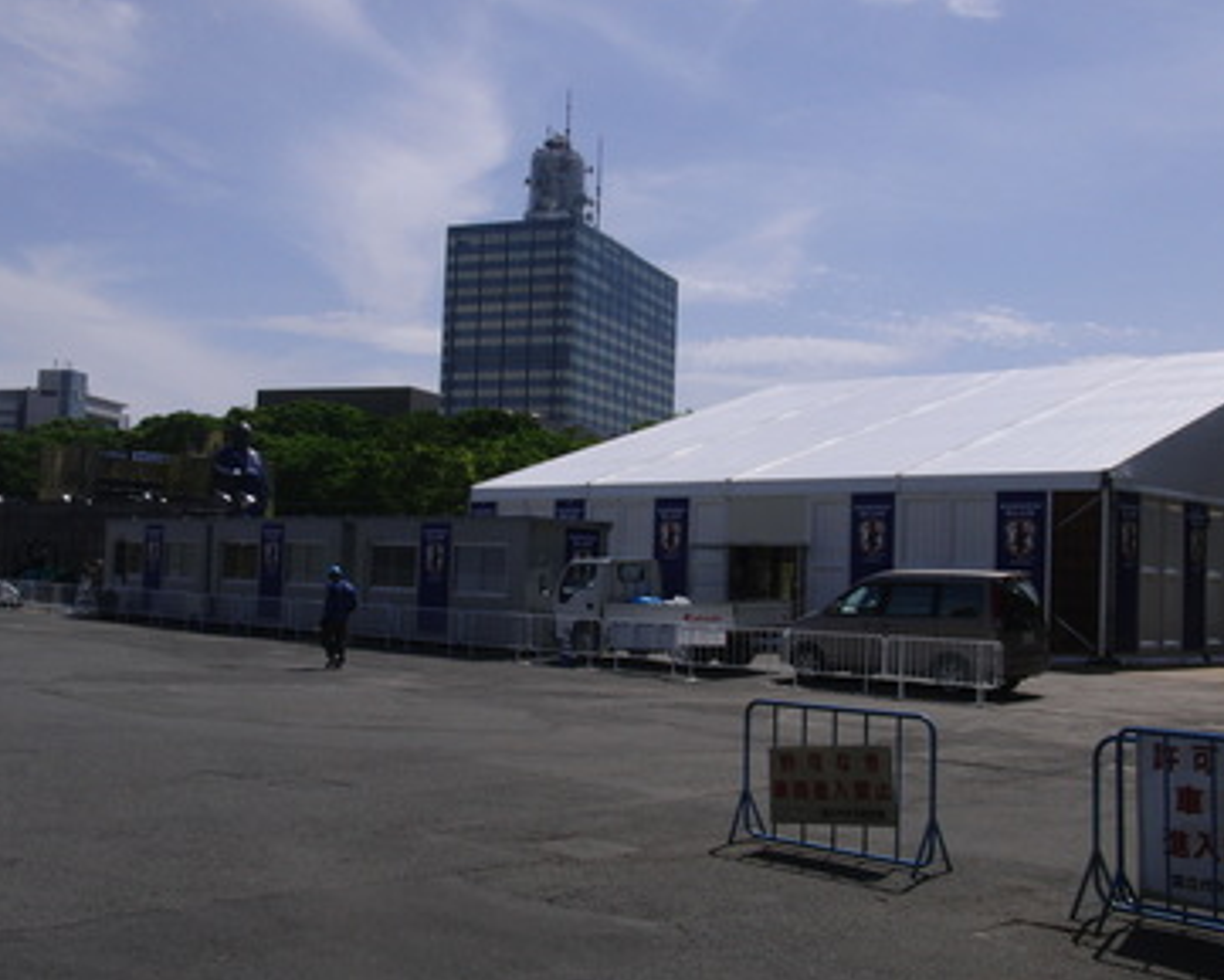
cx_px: 593
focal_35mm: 40
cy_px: 498
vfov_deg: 37.4
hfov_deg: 45.8
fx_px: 1449
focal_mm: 6.42
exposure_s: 1/640
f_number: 8.5
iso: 100
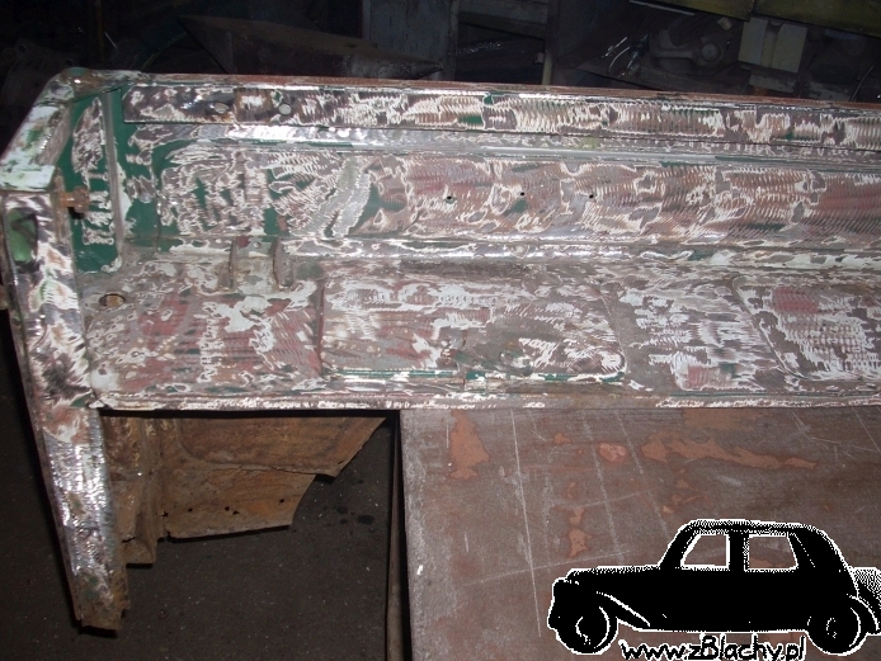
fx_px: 1018
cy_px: 319
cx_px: 432
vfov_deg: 36.0
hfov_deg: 46.8
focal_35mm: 40
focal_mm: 6.2
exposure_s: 1/60
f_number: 2.8
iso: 64
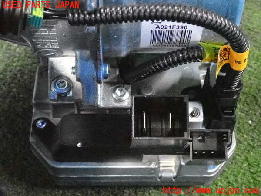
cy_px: 98
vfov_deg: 23.7
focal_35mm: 62
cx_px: 130
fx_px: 467
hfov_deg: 31.2
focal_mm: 11.09
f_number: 3.6
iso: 12800
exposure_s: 1/100
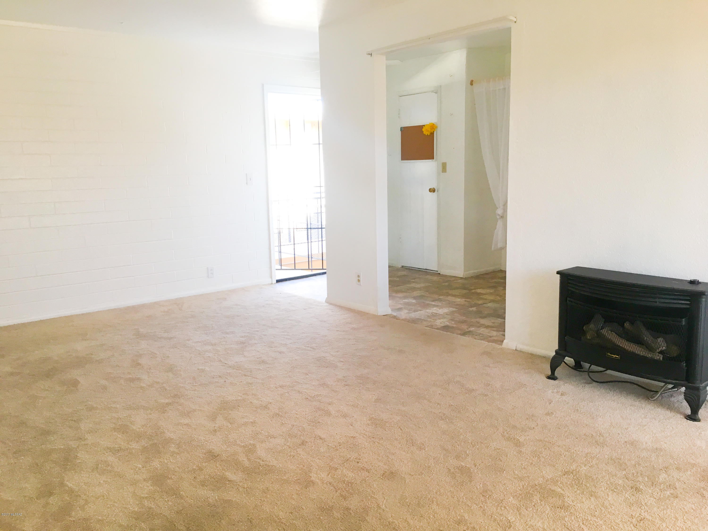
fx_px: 593
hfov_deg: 61.7
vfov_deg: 48.2
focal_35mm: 29
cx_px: 354
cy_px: 266
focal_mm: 4.15
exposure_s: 1/30
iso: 32
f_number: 2.2
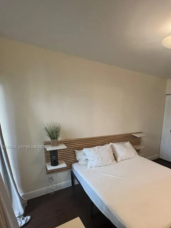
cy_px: 147
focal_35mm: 19
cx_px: 120
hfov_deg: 66.0
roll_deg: -2.1
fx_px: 125
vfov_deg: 82.4
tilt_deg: -17.0
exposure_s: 1/60
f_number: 1.8
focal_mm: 1.57
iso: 320
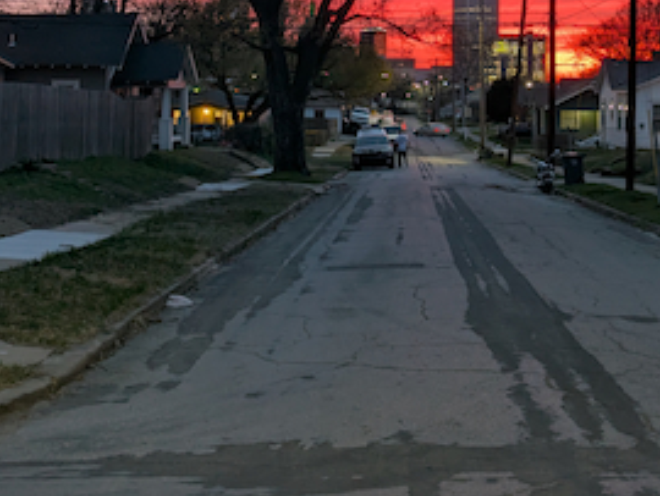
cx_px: 452
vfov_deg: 16.4
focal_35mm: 89
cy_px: 56
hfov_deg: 21.9
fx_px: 1698
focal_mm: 6.81
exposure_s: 1/24.7
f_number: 1.85
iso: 65
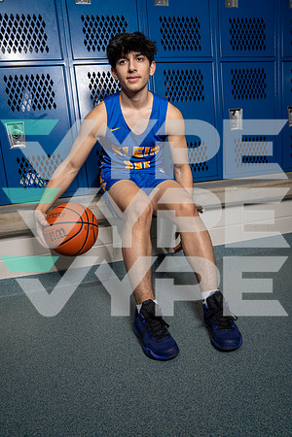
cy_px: 218
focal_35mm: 26
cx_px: 146
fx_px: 316
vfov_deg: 69.4
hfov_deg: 49.6
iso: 320
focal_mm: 26
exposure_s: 1/200
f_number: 5.6
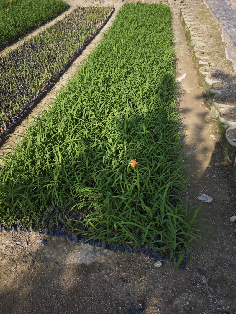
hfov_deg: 58.9
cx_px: 118
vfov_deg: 73.9
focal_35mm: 23
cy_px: 157
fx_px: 209
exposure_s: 1/1122
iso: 50
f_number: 1.6
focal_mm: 6.55
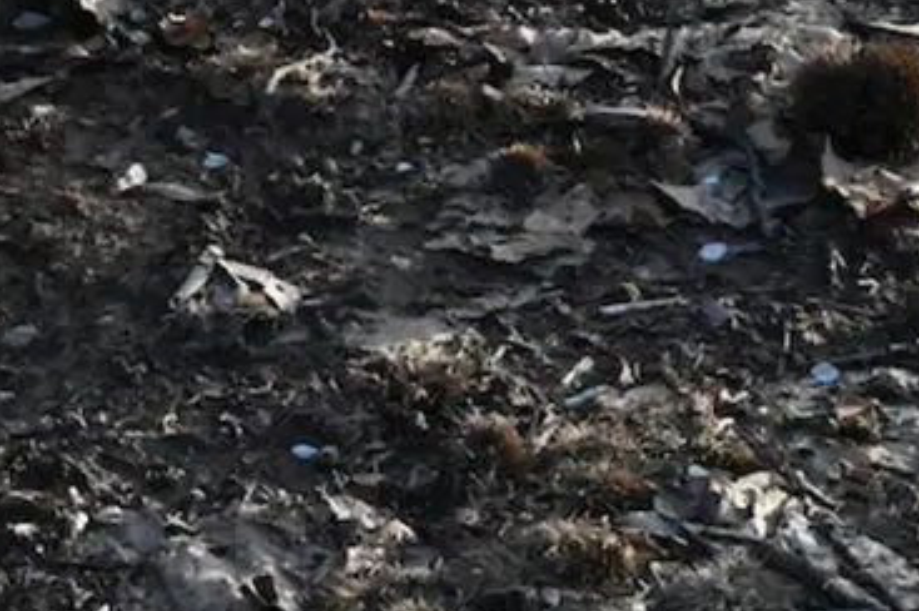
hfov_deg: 12.5
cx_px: -396
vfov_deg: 8.5
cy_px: -338
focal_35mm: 157
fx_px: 4004
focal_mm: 48
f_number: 20
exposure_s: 1/800
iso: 22800
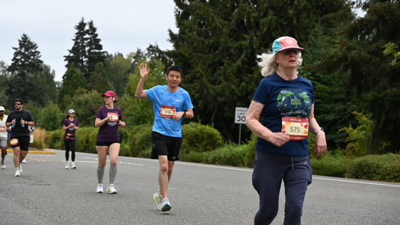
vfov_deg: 12.6
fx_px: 1018
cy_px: 93
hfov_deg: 22.2
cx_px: 200
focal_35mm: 96
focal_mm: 91
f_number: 6.3
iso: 400
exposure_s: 1/160
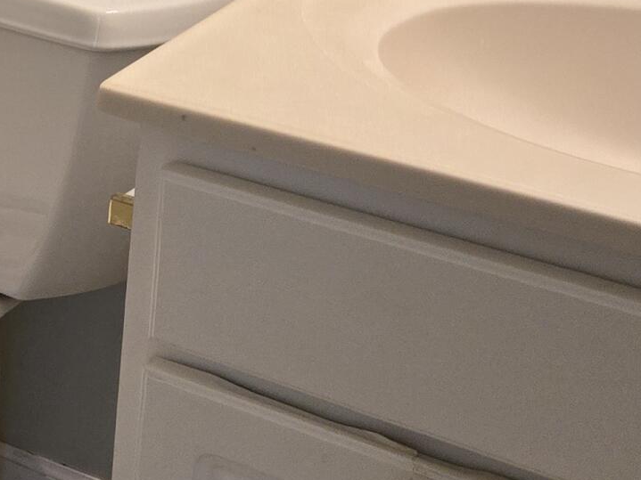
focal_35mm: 96
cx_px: -240
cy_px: 154
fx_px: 1777
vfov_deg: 15.4
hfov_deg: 18.7
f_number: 1.8
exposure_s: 1/120
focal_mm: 5.4
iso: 640
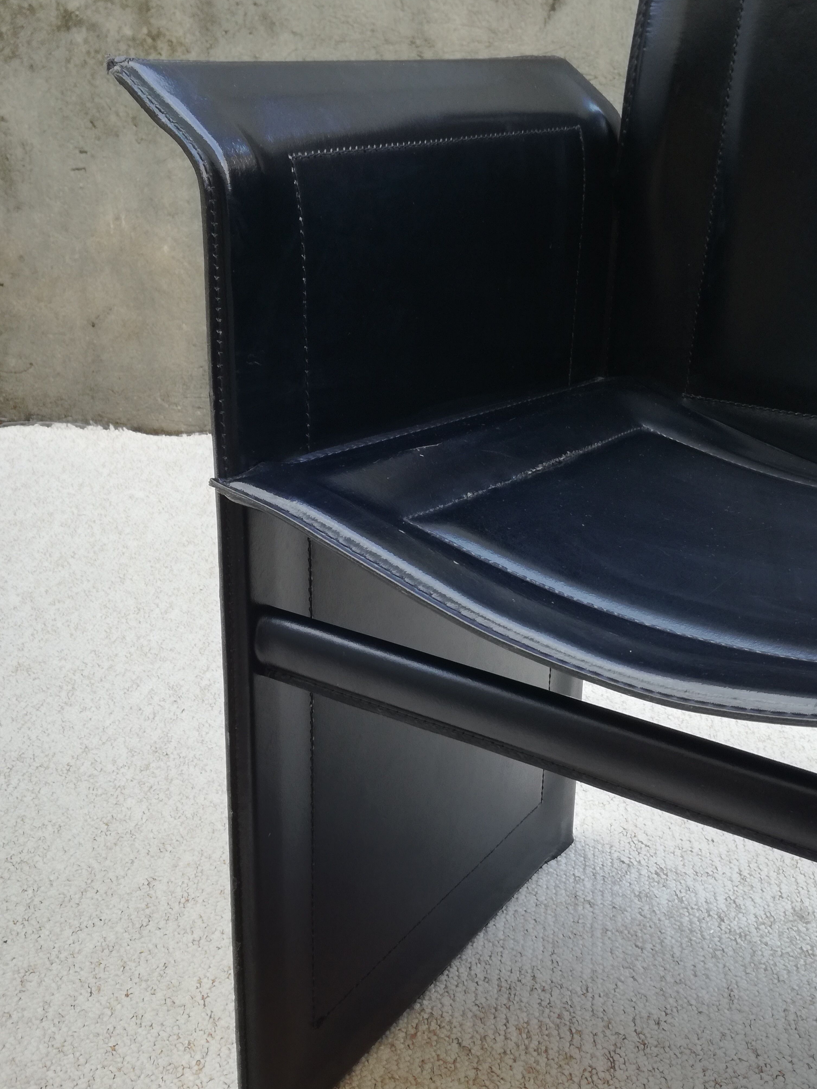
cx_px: 423
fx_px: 881
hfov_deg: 49.7
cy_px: 561
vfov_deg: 63.4
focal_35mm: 28
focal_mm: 3.79
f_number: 2
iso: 50
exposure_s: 1/100
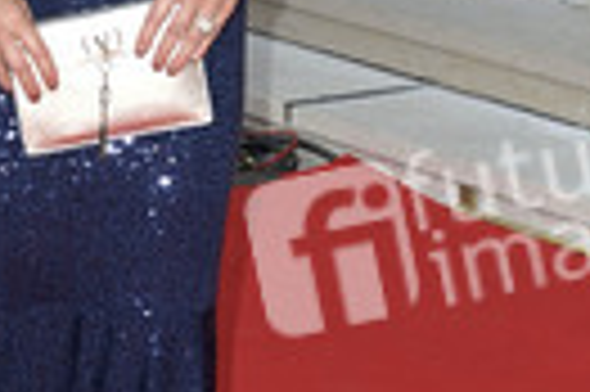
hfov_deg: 12.0
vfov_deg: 8.0
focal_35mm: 171
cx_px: 68
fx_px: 2799
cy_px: 5
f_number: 5.6
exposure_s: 1/250
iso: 1000
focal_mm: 56
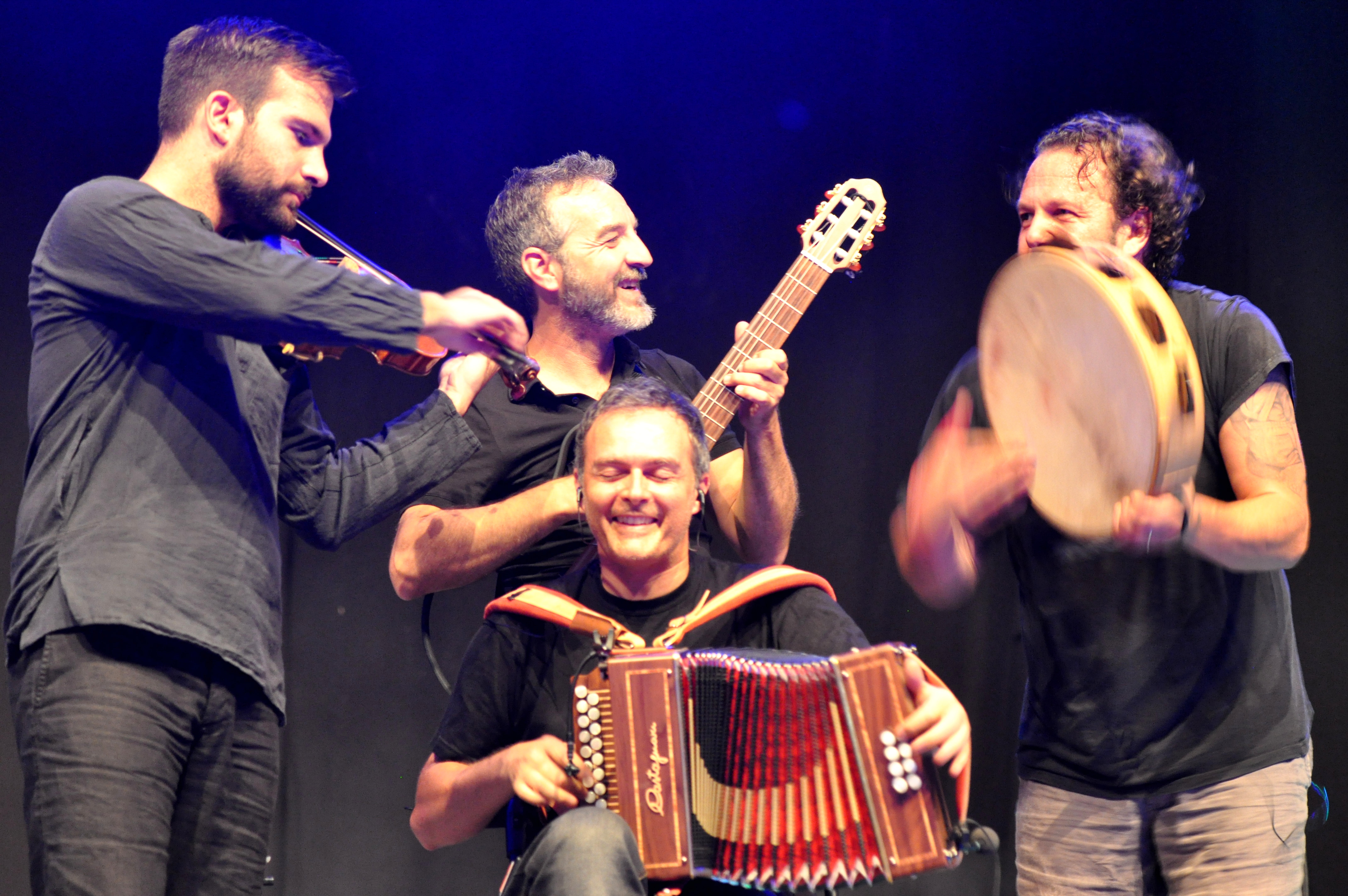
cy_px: 448
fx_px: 4768
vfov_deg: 10.7
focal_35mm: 128
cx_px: 674
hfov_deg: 16.1
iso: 1600
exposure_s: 1/30
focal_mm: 85
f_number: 2.8
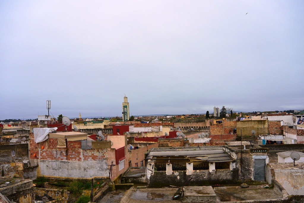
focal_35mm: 29
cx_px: 152
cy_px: 102
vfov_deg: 45.1
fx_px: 245
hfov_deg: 63.6
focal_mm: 11
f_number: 4
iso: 100
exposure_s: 1/250
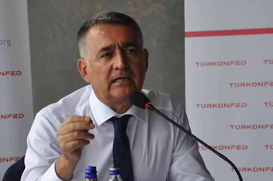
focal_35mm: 229
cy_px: 102
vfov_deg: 6.0
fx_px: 1734
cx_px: 118
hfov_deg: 9.0
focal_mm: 85
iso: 200
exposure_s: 1/125
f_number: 5.6
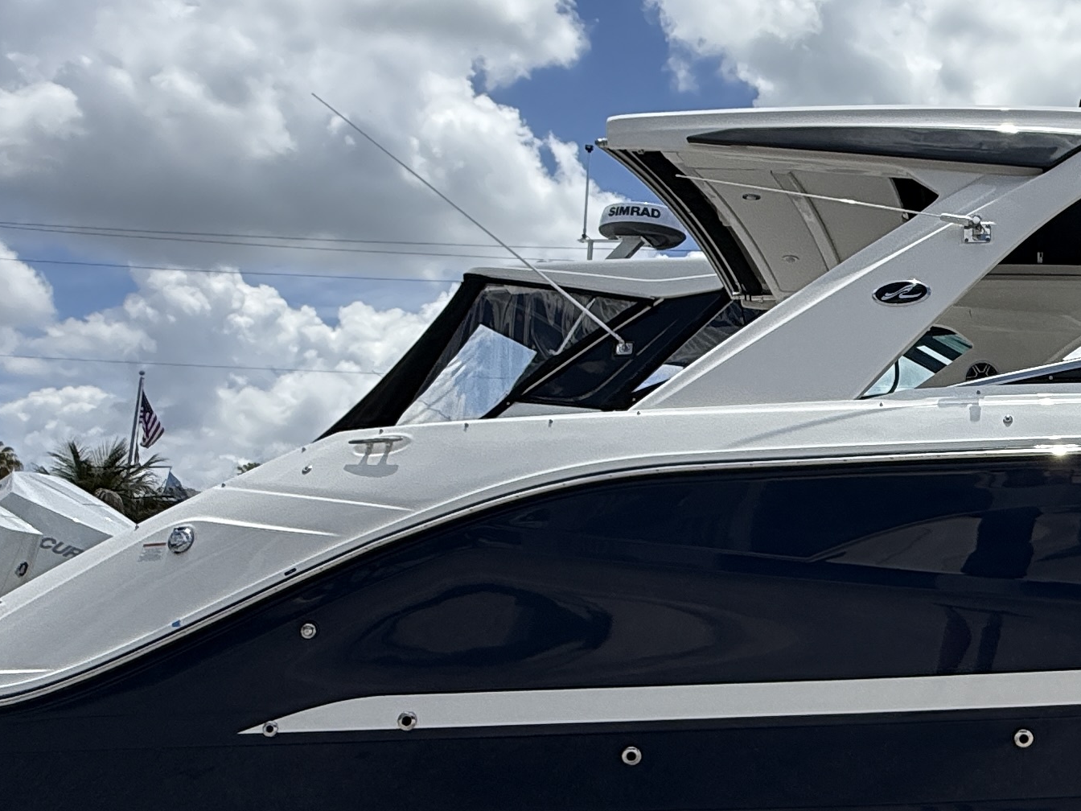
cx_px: 1037
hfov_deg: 40.3
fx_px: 1312
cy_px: 366
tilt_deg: +10.8
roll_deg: +0.6
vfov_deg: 34.3
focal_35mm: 42
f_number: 2.2
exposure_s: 1/4425
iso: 50
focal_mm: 2.22
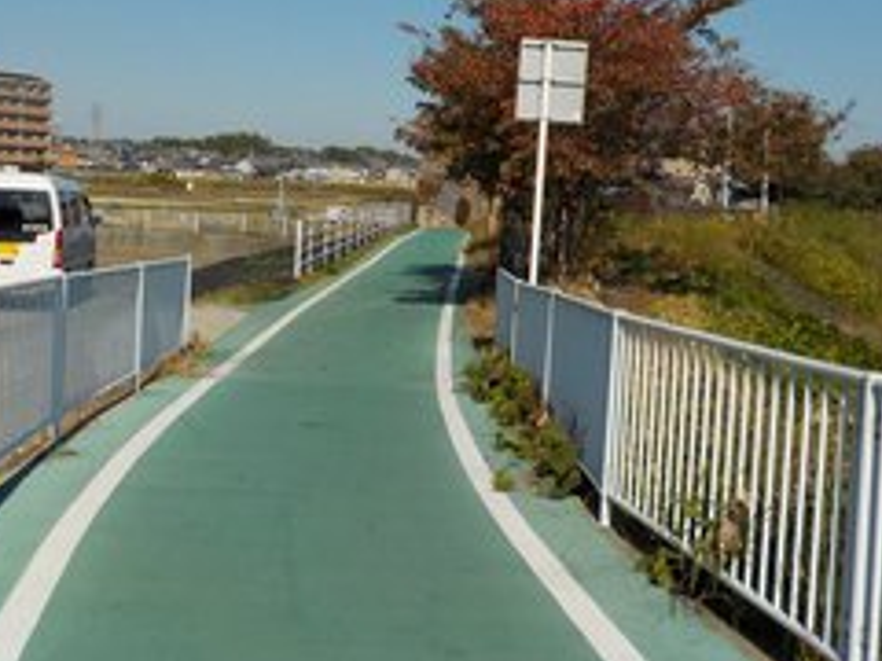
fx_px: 1274
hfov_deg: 37.9
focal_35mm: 50
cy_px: 305
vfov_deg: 29.1
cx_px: 327
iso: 125
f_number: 6.6
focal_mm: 4.1
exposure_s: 1/640
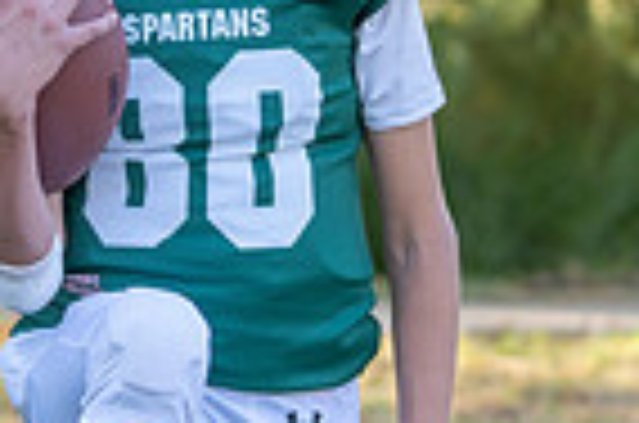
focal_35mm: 340
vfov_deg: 4.0
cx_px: 252
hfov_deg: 6.1
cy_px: 67
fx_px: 6021
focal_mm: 70
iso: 200
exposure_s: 1/320
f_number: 2.8
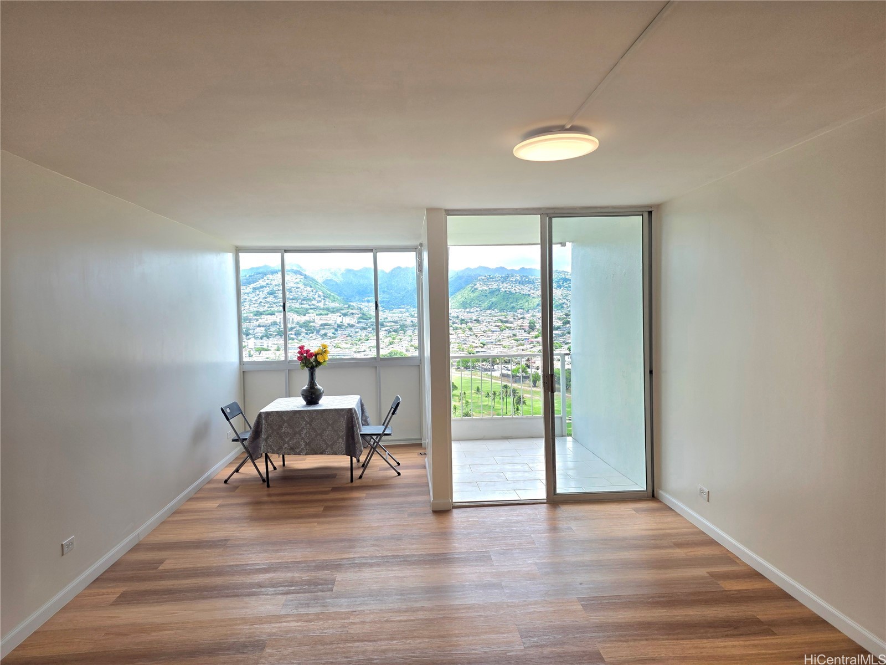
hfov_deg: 73.9
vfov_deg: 58.9
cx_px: 443
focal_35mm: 23
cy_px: 332
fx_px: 589
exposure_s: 1/1429
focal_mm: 6.3
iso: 80
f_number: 1.7
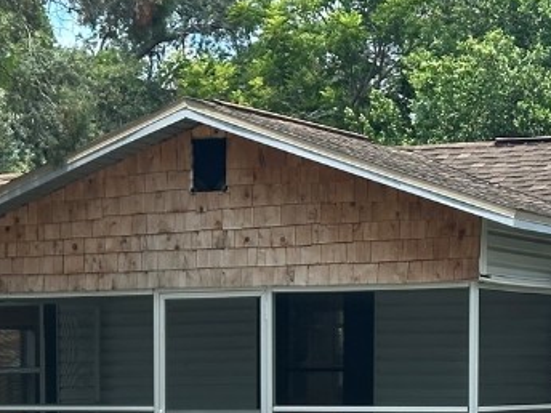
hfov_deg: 13.7
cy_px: 479
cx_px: 101
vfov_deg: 10.2
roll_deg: +0.3
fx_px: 2276
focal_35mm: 143
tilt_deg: -2.6
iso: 64
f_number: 1.78
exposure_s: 1/1992
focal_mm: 6.86
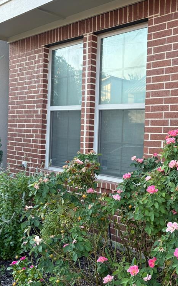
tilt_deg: -1.2
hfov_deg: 32.3
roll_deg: -2.4
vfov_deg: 51.5
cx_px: 153
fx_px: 295
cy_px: 147
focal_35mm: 38
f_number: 1.6
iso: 40
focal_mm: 5.96
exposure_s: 1/148
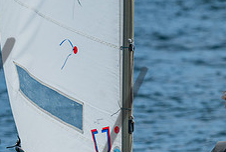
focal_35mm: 877
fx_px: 5513
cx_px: 158
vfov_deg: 1.6
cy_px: 166
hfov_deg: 2.3
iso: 100
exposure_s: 1/640
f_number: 8
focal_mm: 250
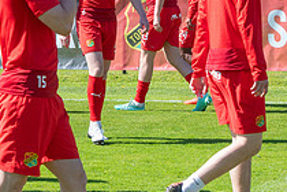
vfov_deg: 4.7
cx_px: -22
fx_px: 2312
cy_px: 57
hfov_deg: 7.1
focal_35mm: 290
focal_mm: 70
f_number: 7.1
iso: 450
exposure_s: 1/640
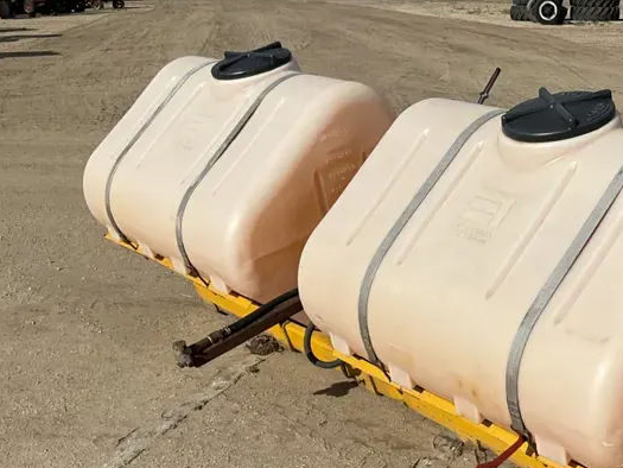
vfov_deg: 27.3
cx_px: 507
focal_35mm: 53
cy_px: 333
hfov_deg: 34.9
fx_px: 954
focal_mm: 3
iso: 25
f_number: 1.8
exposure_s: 1/3534
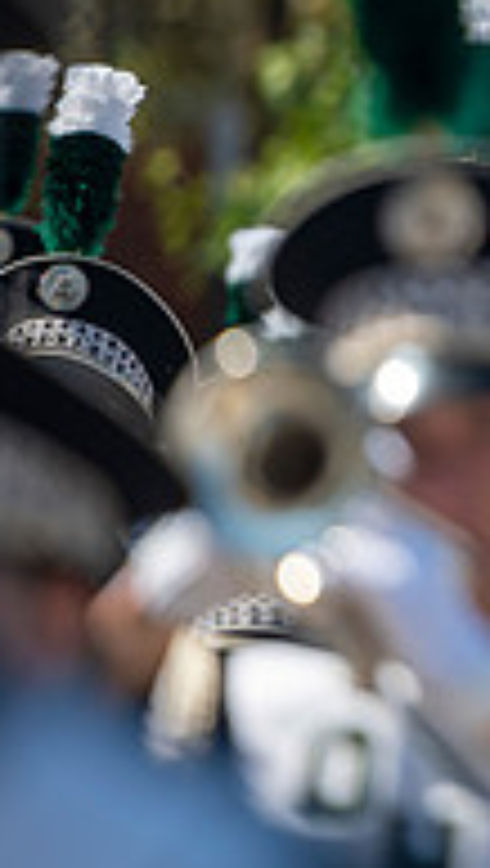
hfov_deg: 1.9
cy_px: 247
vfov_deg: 3.4
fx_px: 14485
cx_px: 895
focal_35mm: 629
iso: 100
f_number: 2.8
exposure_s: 1/1600
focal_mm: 200
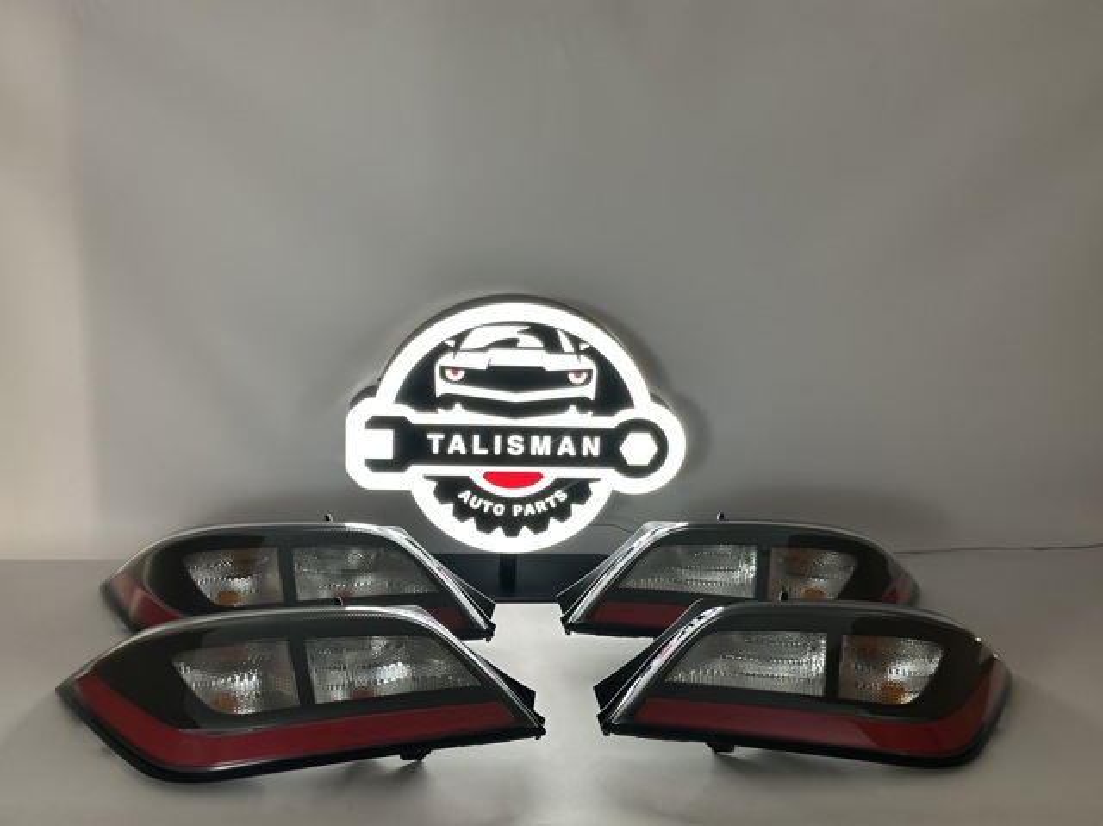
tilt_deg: -14.4
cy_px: 413
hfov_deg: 39.7
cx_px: 552
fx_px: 1528
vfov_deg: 30.2
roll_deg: -1.6
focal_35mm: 48
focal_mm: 6.86
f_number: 1.78
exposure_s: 1/60
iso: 125
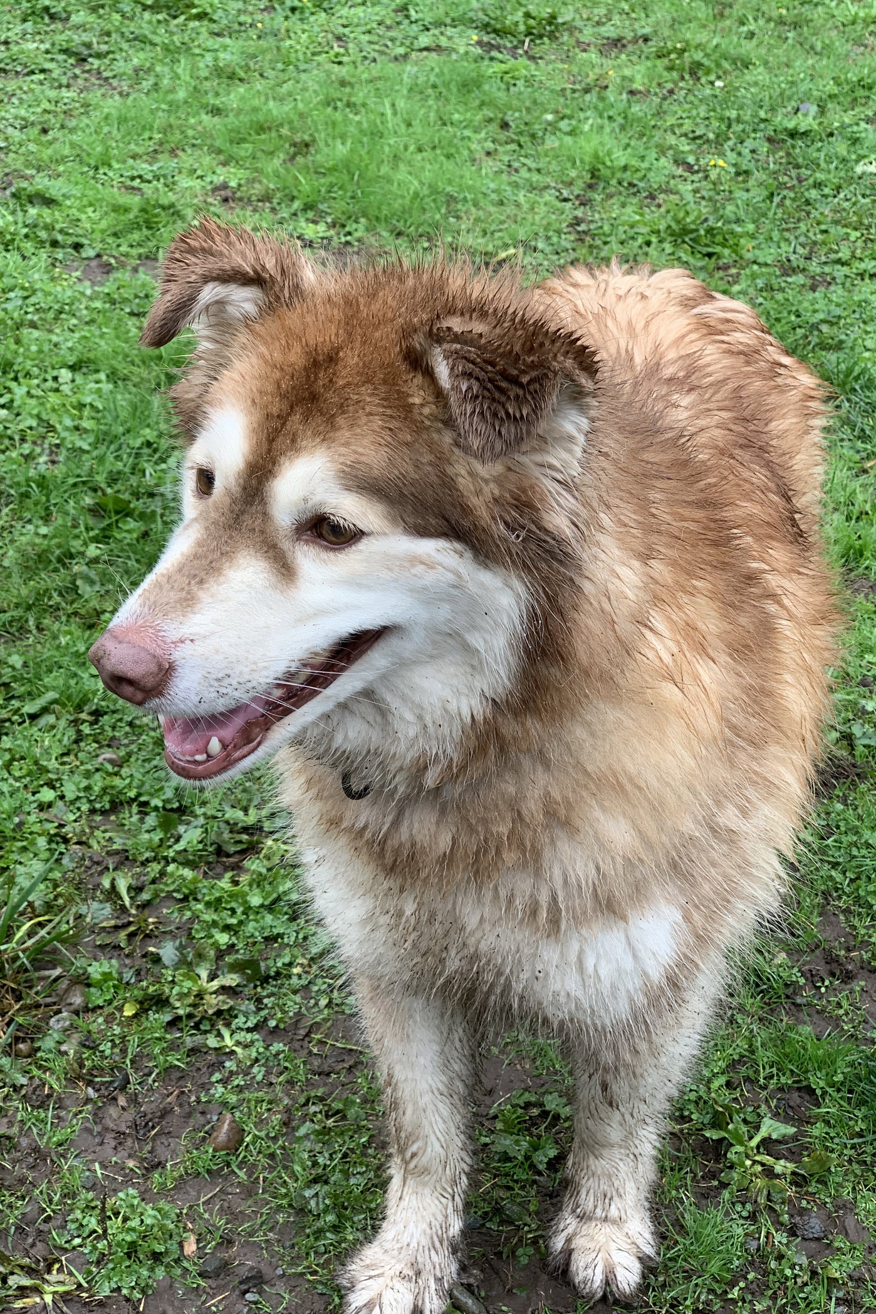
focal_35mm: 55
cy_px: 661
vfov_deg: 36.3
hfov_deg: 24.6
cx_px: 472
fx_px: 2008
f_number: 2.4
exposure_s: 1/122
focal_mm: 6
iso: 16
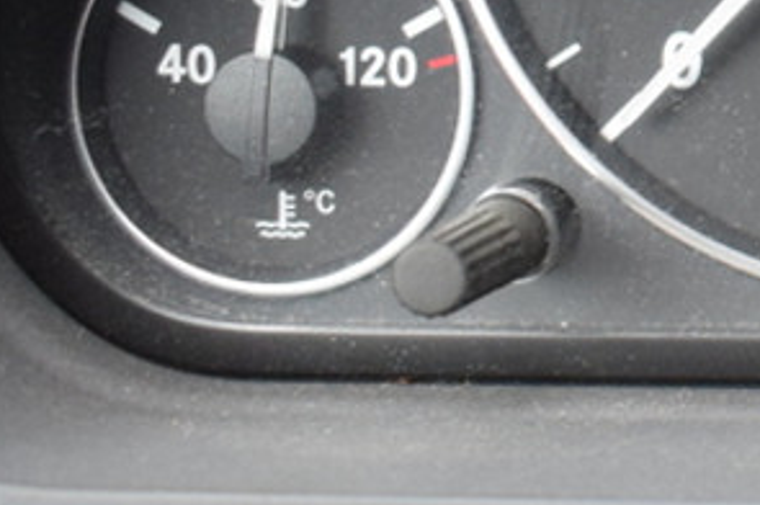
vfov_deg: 7.8
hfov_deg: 10.7
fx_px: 3606
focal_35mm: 171
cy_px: -331
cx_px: 1685
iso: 720
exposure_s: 1/60
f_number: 4
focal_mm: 24
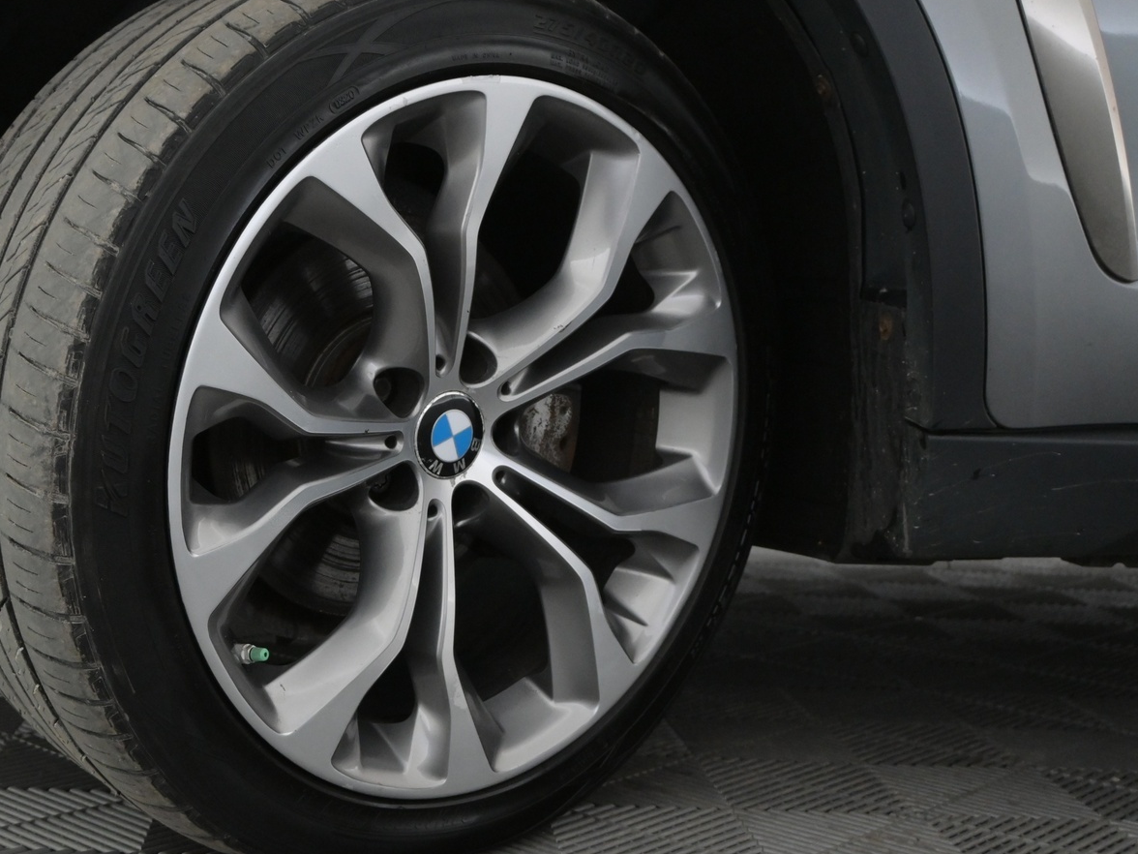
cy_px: 392
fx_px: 1633
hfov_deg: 38.1
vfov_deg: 29.3
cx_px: 396
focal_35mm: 50
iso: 2500
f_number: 5
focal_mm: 25
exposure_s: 1/100
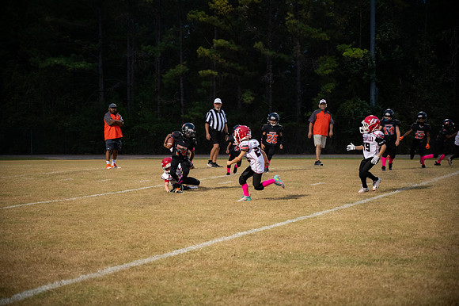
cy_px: 153
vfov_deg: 19.4
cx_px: 230
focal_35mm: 70
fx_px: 892
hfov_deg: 28.9
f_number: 4
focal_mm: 70
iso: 3200
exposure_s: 1/400
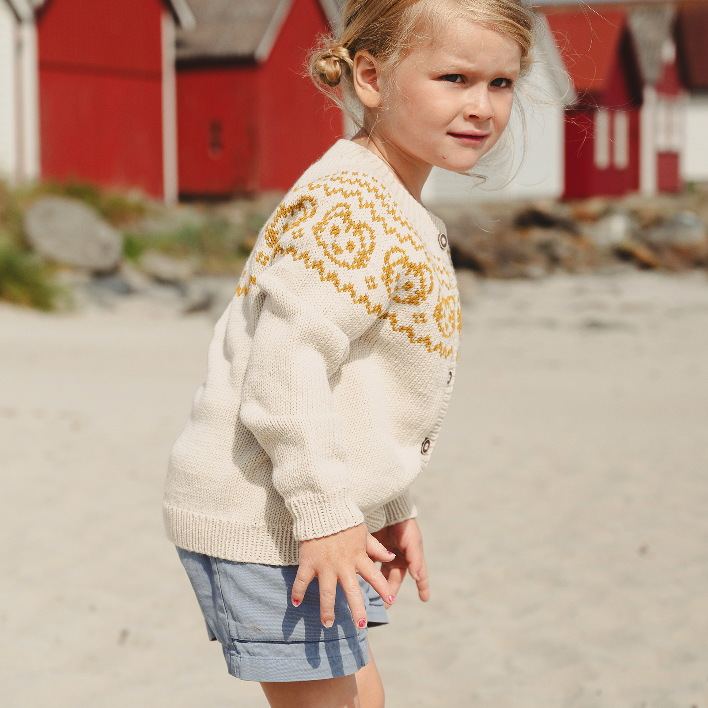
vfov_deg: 19.5
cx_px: 354
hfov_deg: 19.5
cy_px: 415
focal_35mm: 89
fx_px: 2059
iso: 100
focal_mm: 56
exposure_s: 1/4000
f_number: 4
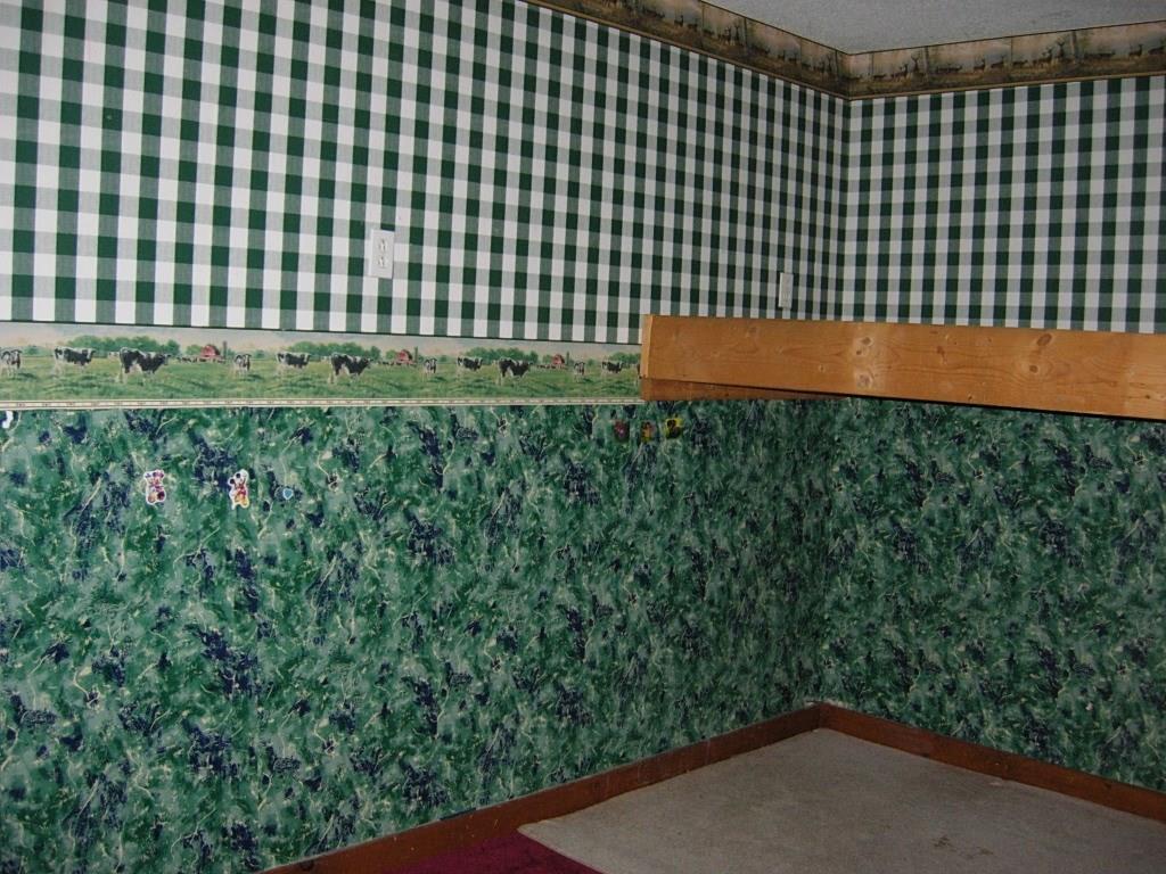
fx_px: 1213
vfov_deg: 39.7
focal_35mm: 36
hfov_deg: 51.4
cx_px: 583
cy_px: 437
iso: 200
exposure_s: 1/181
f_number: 2.7
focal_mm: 7.5
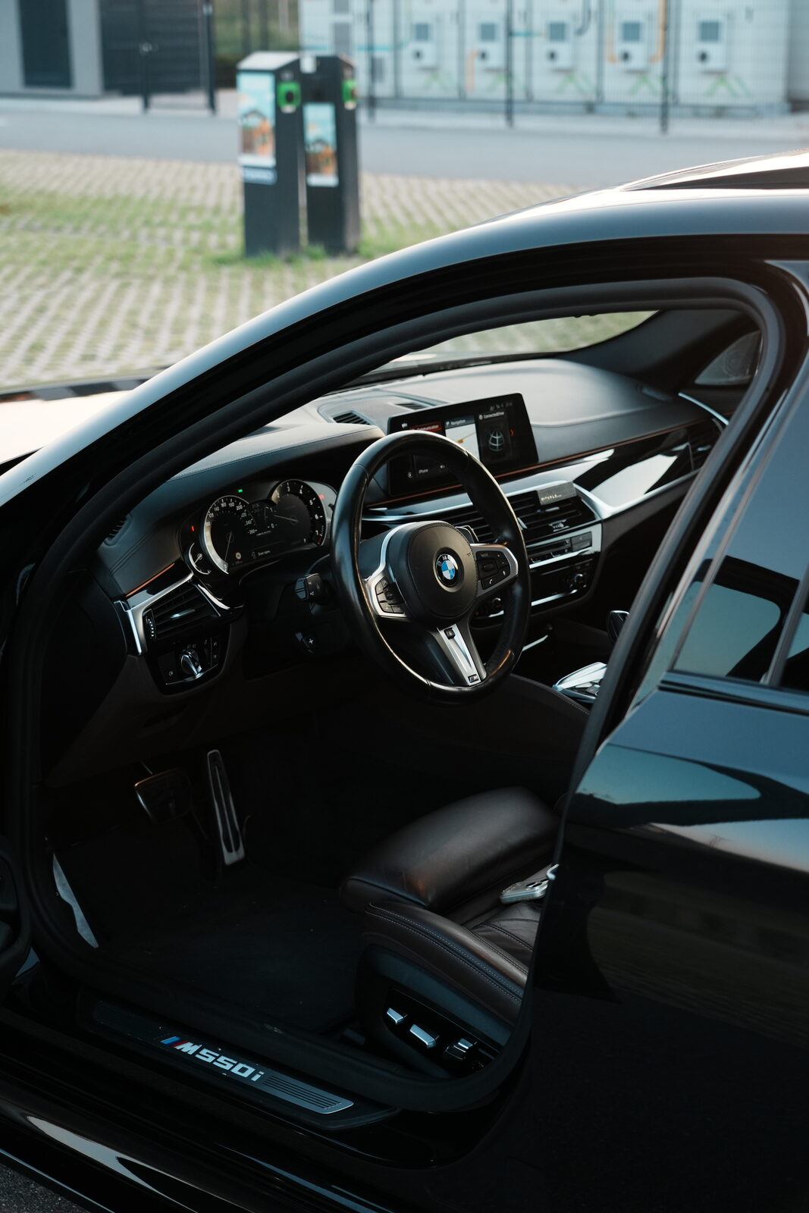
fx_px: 1853
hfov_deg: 24.6
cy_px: 606
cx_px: 404
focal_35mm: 55
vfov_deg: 36.2
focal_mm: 55
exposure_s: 1/250
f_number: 4
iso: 800
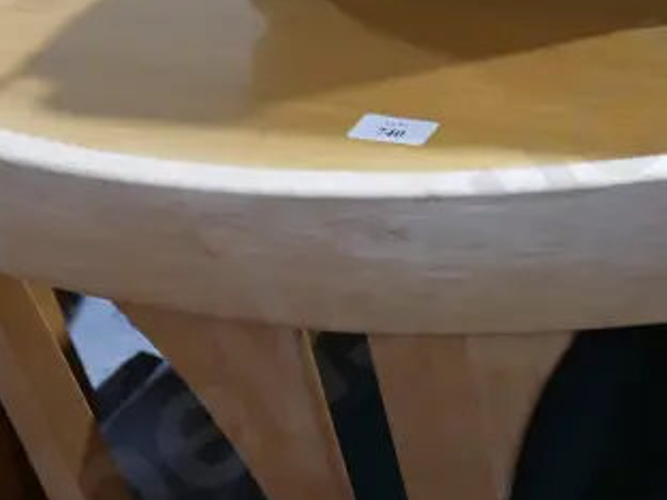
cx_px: 547
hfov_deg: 21.0
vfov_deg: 16.0
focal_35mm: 92
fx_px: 1773
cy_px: 178
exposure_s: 1/60
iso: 640
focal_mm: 14
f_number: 3.5
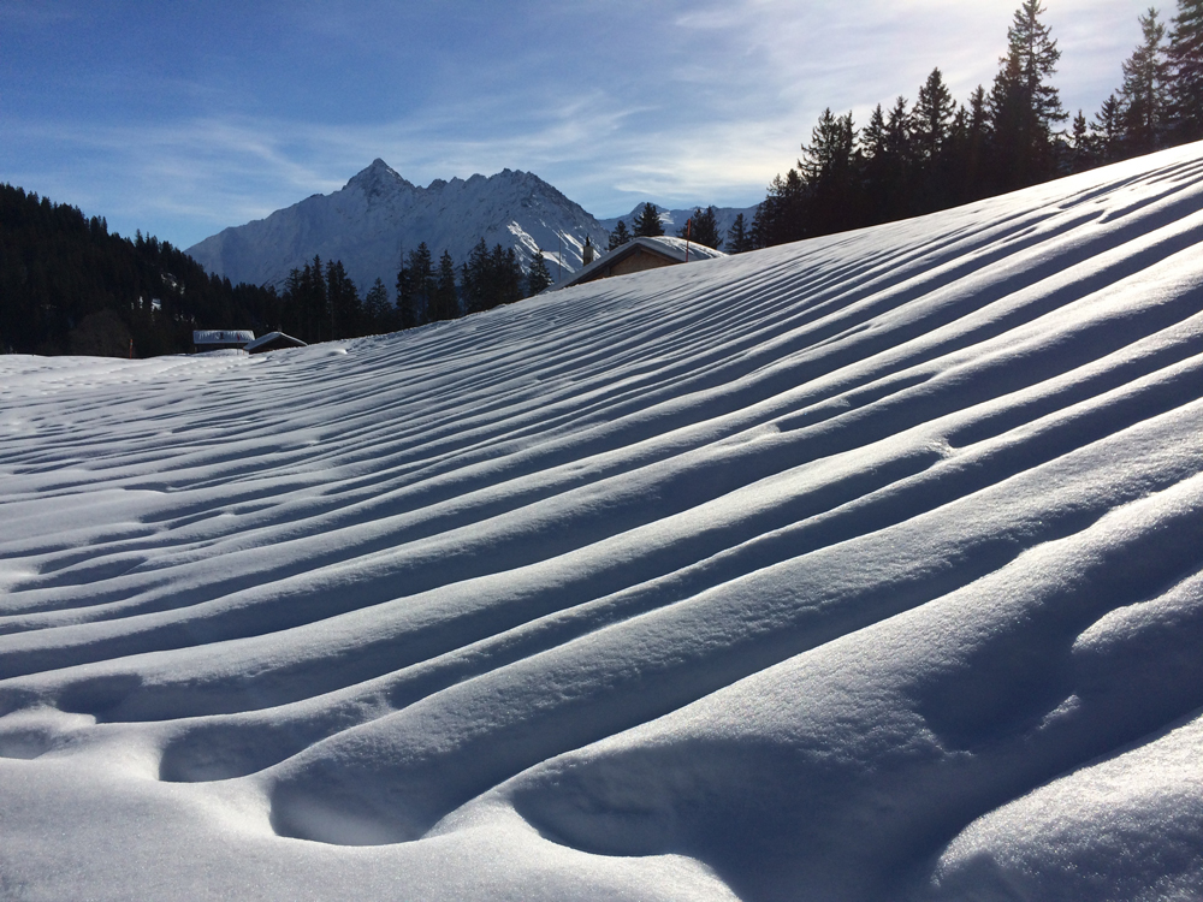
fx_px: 1008
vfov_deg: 48.2
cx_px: 602
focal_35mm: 29
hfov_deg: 61.7
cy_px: 451
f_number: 2.2
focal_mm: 4.15
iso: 32
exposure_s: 1/6849
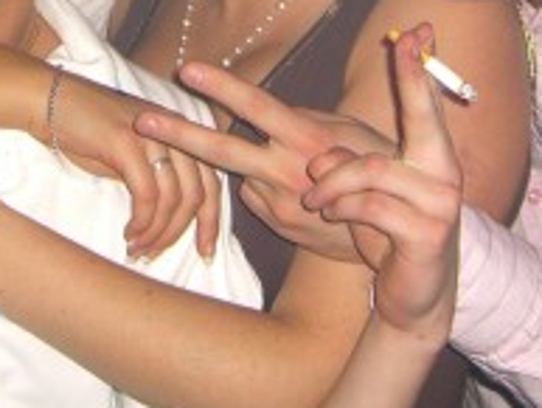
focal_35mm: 118
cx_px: 129
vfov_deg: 12.1
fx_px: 1849
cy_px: -160
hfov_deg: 16.6
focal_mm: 7.9
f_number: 2.8
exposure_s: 1/60
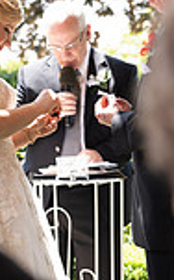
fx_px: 1157
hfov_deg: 8.6
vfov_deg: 13.7
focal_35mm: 152
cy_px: 223
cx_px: 87
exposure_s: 1/250
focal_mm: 50
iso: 200
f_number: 3.2
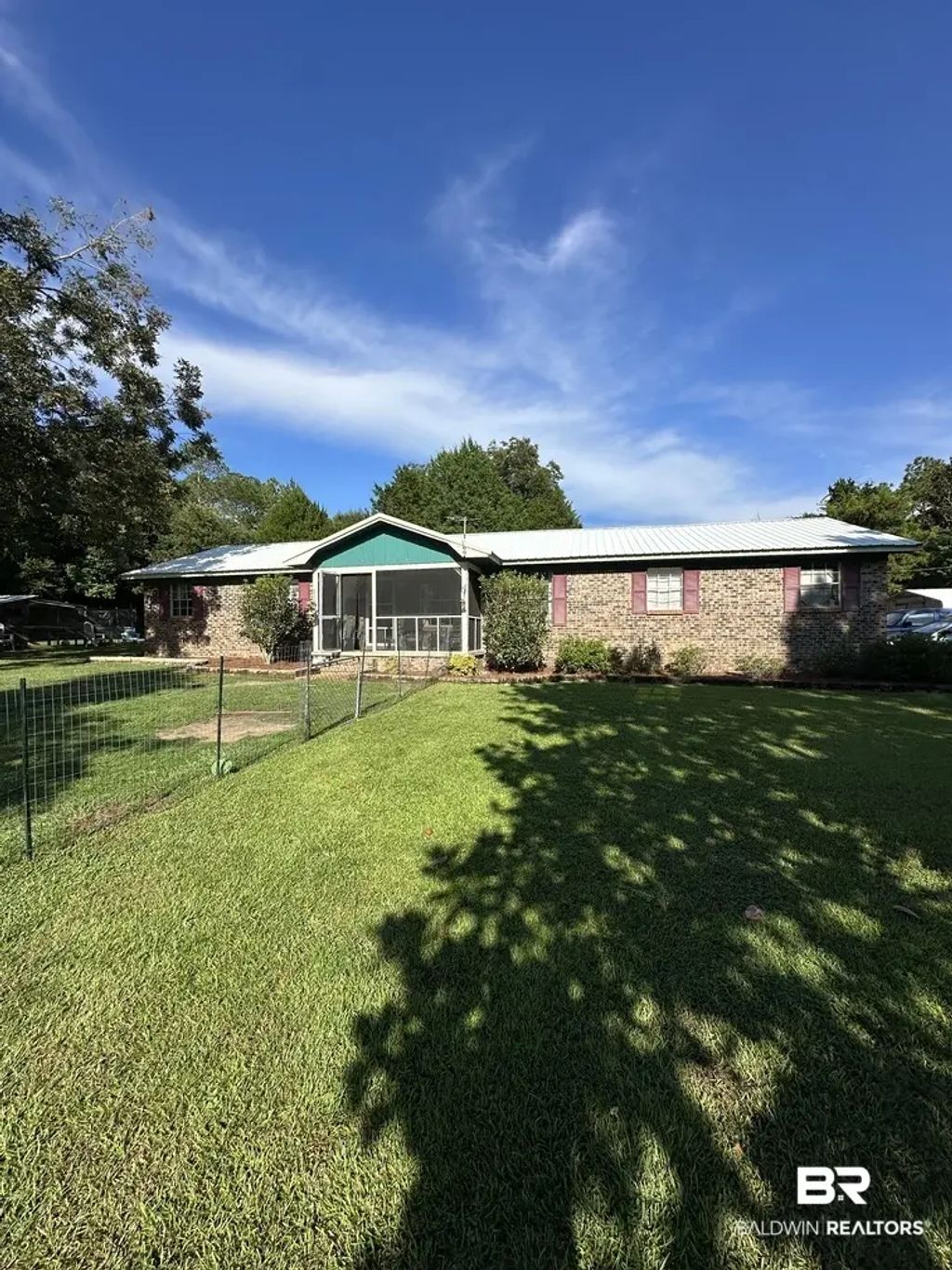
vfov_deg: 102.1
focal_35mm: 14
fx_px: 513
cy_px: 635
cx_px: 476
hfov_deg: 85.7
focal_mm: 2.22
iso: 40
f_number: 2.2
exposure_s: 1/2053
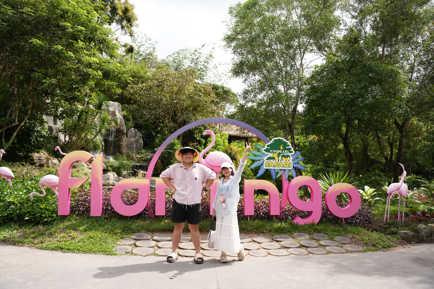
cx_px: 217
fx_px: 386
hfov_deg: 58.7
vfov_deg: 41.1
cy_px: 144
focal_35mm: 32
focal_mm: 32
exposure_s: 1/500
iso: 250
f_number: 5
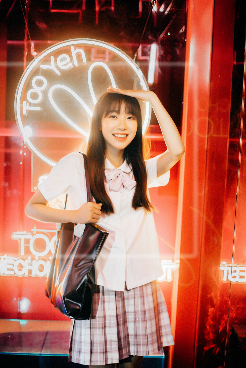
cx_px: 123
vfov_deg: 39.6
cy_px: 184
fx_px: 512
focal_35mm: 50
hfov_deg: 27.0
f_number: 2.2
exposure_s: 1/60
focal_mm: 50
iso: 500
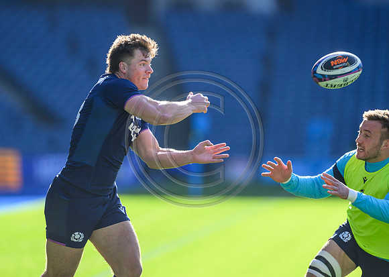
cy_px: 124
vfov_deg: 3.1
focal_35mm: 463
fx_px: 5109
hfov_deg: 4.4
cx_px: 159
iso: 500
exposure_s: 1/1600
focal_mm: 400
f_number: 3.5
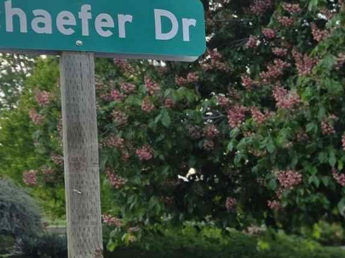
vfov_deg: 11.9
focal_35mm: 124
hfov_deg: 13.1
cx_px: 755
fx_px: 1235
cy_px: 231
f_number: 1.7
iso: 80
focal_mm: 6.3
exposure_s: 1/1232
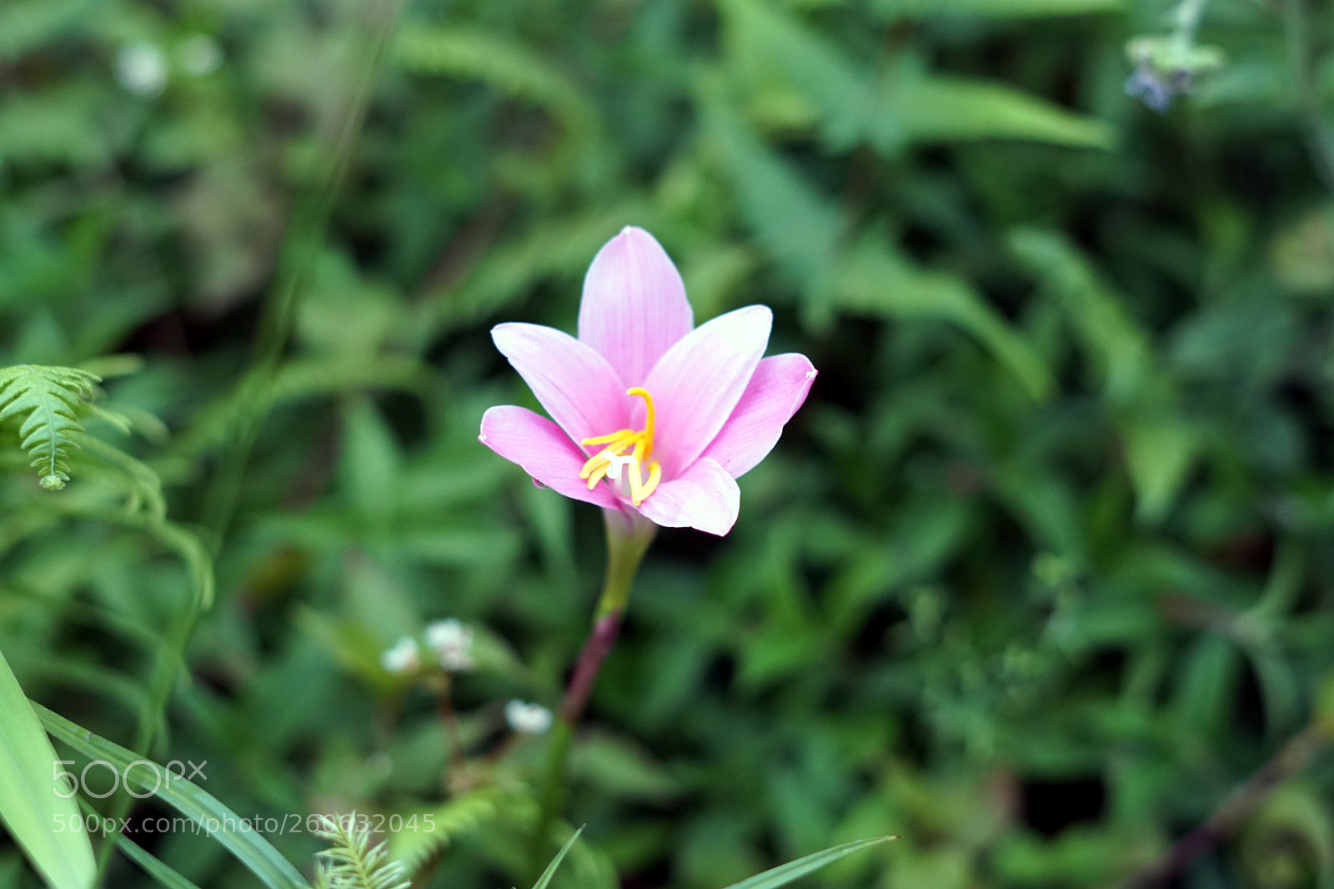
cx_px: 667
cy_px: 444
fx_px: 2778
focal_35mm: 75
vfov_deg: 18.2
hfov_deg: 27.0
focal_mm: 50
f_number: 2.5
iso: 800
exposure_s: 1/80
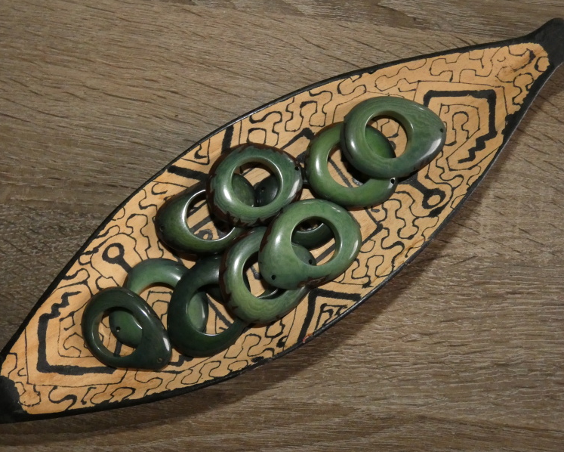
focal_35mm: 23
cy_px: 226
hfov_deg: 72.6
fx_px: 384
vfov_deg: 60.9
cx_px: 288
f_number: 2.9
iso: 800
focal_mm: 4
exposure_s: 1/60
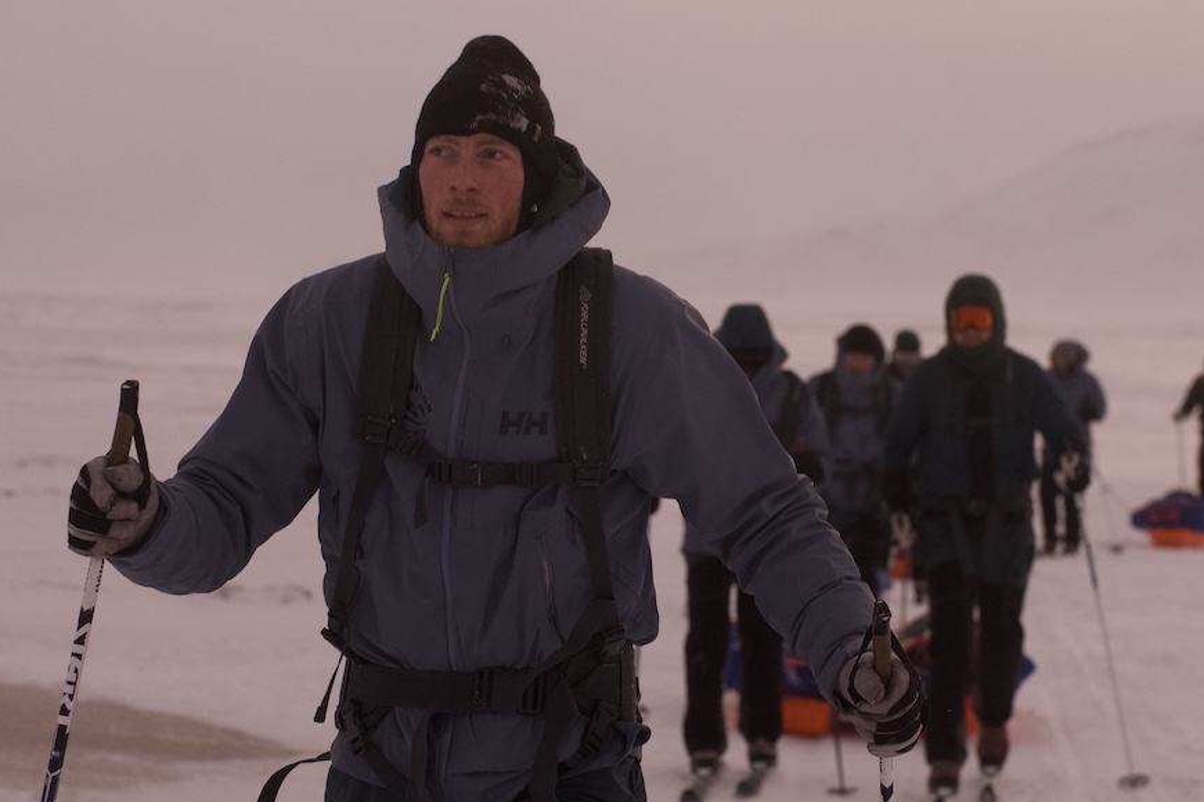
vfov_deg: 9.9
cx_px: 745
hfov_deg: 14.9
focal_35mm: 138
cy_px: 476
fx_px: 4615
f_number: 3.2
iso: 500
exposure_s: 1/640
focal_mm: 50
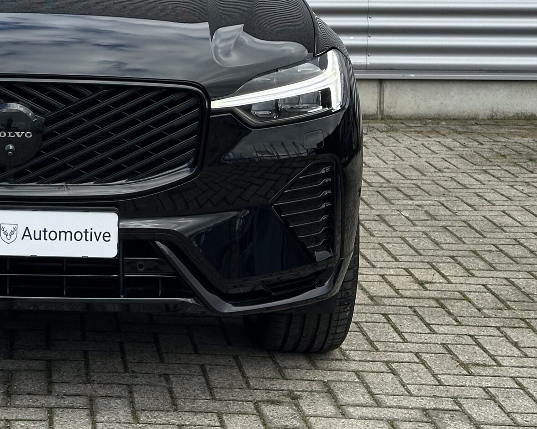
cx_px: 11
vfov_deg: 15.0
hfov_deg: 18.4
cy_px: 71
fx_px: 1621
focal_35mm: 102
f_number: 1.78
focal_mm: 6.86
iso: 64
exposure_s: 1/1565
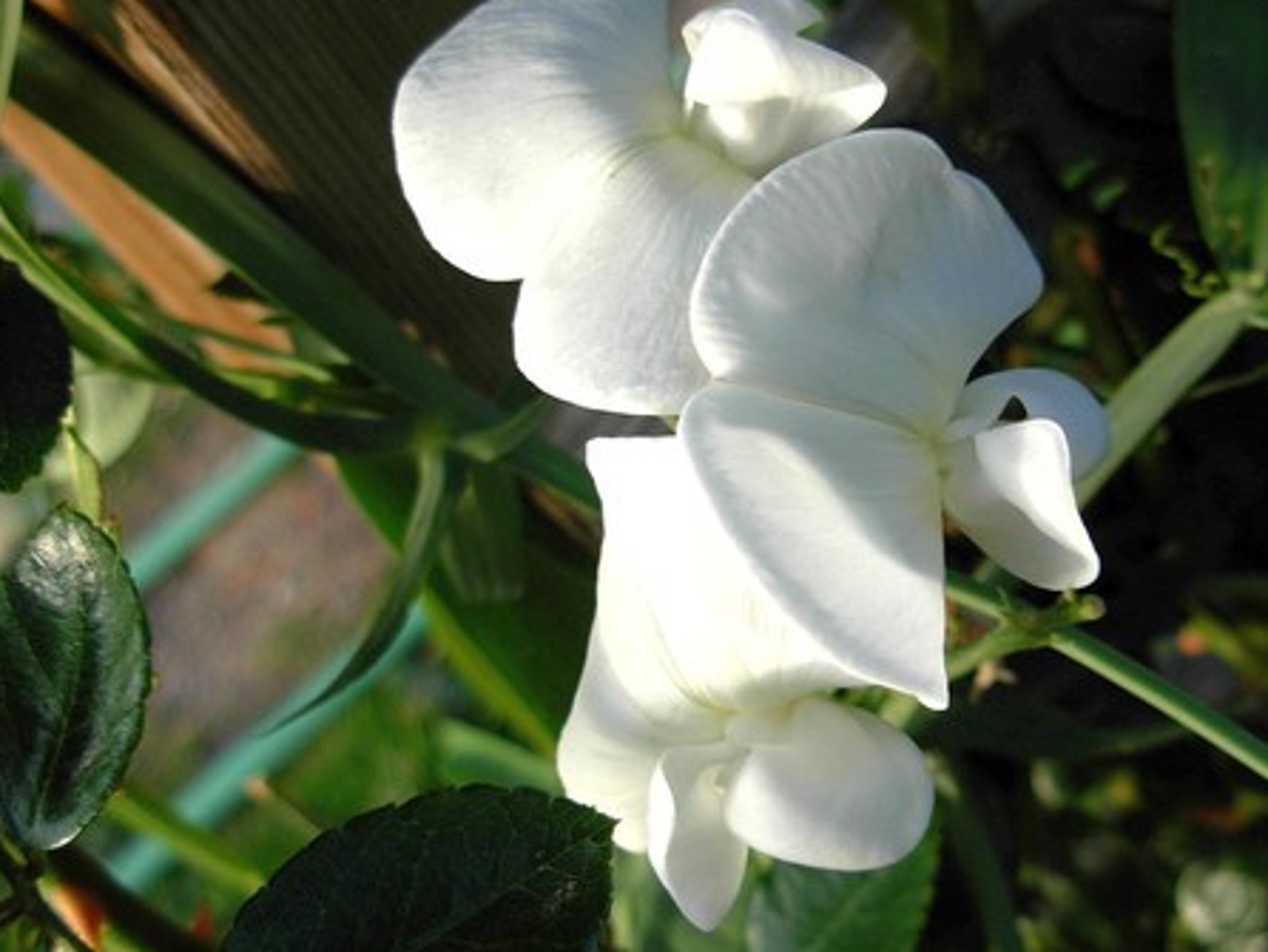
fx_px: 1686
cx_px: 753
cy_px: 465
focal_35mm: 46
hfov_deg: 41.1
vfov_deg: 31.5
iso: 79
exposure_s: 1/249
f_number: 2.9
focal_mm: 6.3
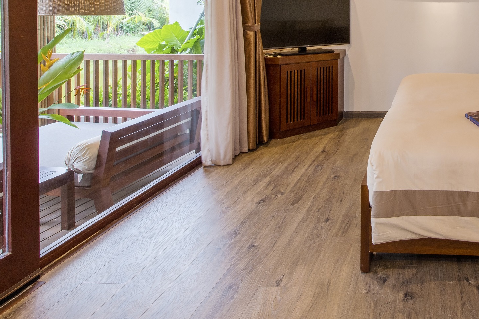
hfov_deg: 56.7
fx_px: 386
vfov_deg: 39.7
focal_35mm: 29
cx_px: 413
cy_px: 2
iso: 160
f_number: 14
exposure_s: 1/1.25
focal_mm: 14
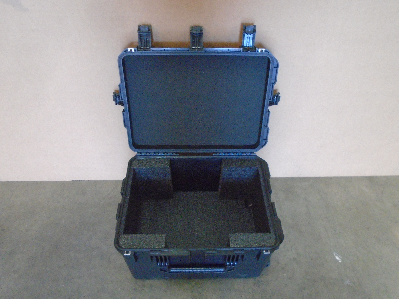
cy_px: 150
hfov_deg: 67.3
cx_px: 200
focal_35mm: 26
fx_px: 300
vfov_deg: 53.1
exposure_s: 1/30
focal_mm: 4.6
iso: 800
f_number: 3.2
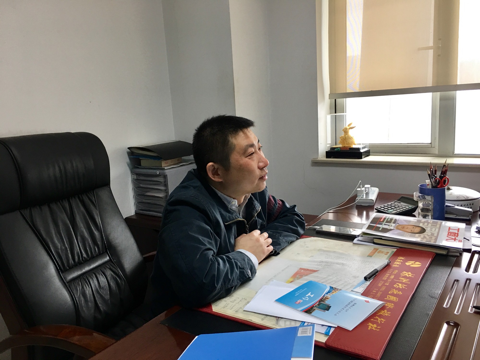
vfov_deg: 48.2
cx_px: 240
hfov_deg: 61.7
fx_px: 402
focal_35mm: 29
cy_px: 180
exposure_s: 1/17
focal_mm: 4.15
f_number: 2.2
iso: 50
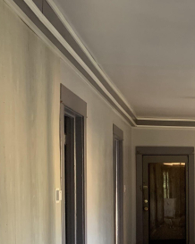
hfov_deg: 22.3
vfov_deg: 29.8
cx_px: 246
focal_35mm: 62
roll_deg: +0.2
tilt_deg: -1.7
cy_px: 194
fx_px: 448
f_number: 1.8
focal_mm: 4.25
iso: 400
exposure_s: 1/40
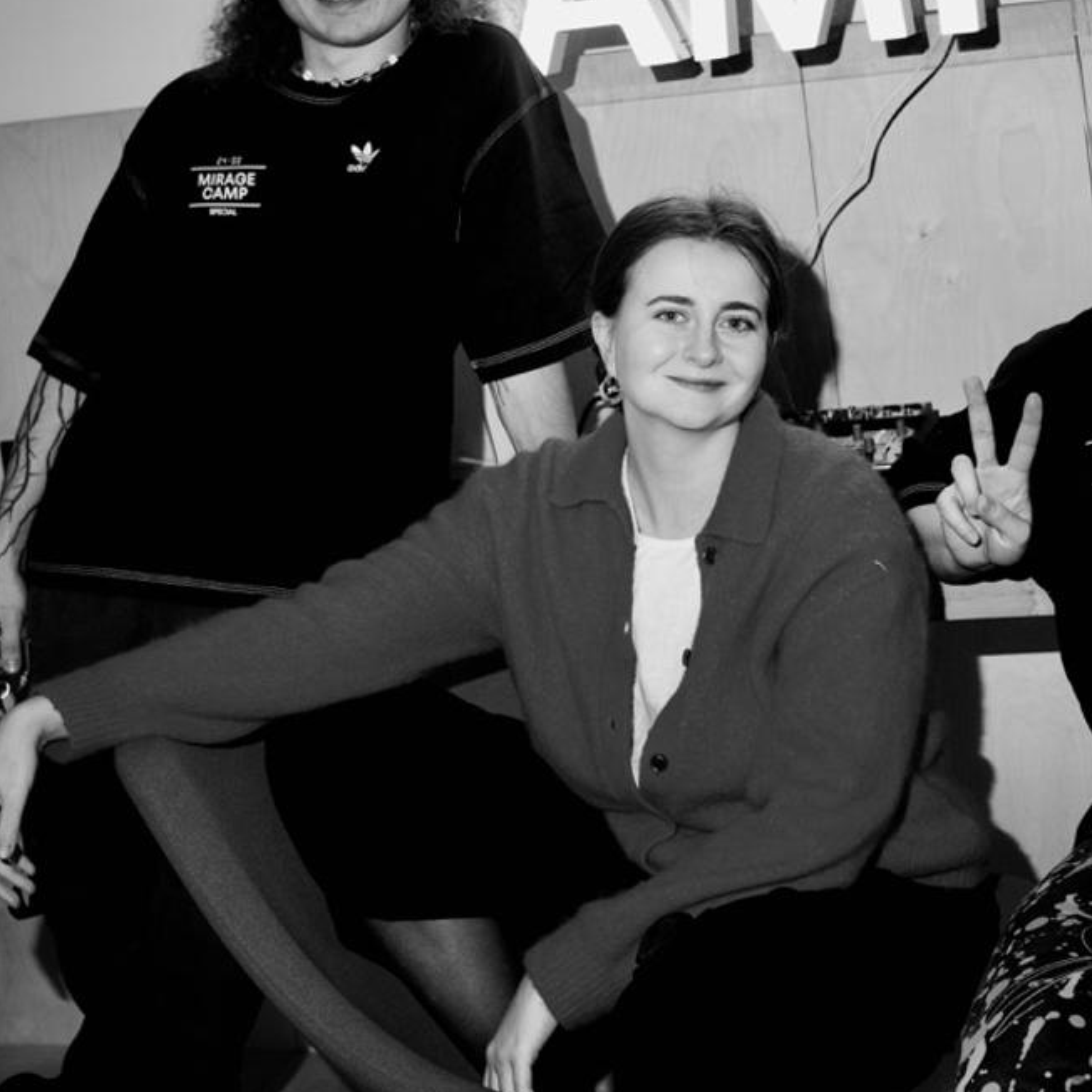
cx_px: 683
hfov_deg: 23.3
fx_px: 2638
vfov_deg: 23.3
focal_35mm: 74
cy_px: 341
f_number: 2.8
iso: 640
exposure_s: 1/80
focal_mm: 27
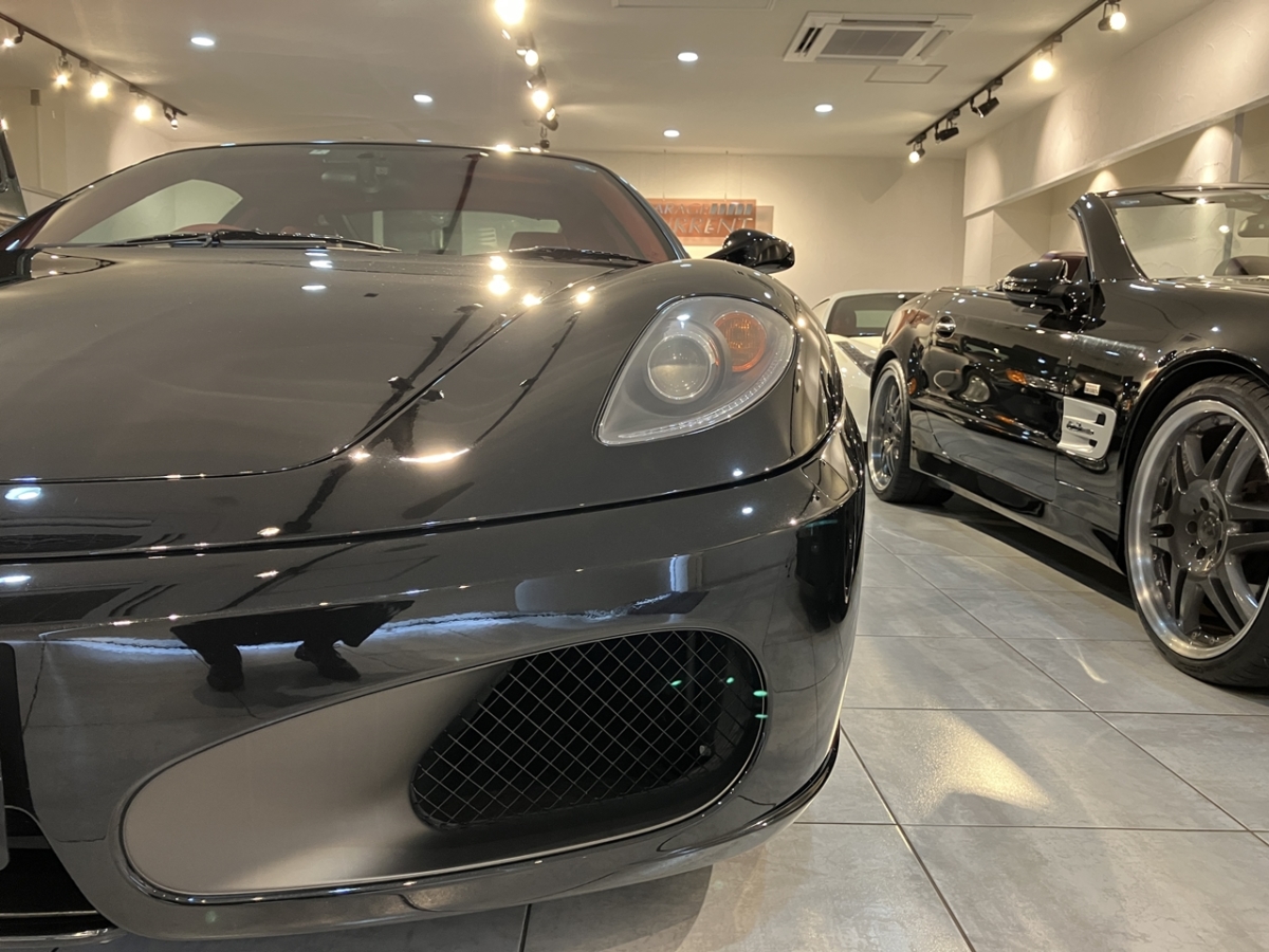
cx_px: 634
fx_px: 1026
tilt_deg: -6.9
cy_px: 476
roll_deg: -1.4
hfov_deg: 63.4
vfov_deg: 49.7
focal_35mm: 28
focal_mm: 3.99
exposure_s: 1/50
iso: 200
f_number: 1.8
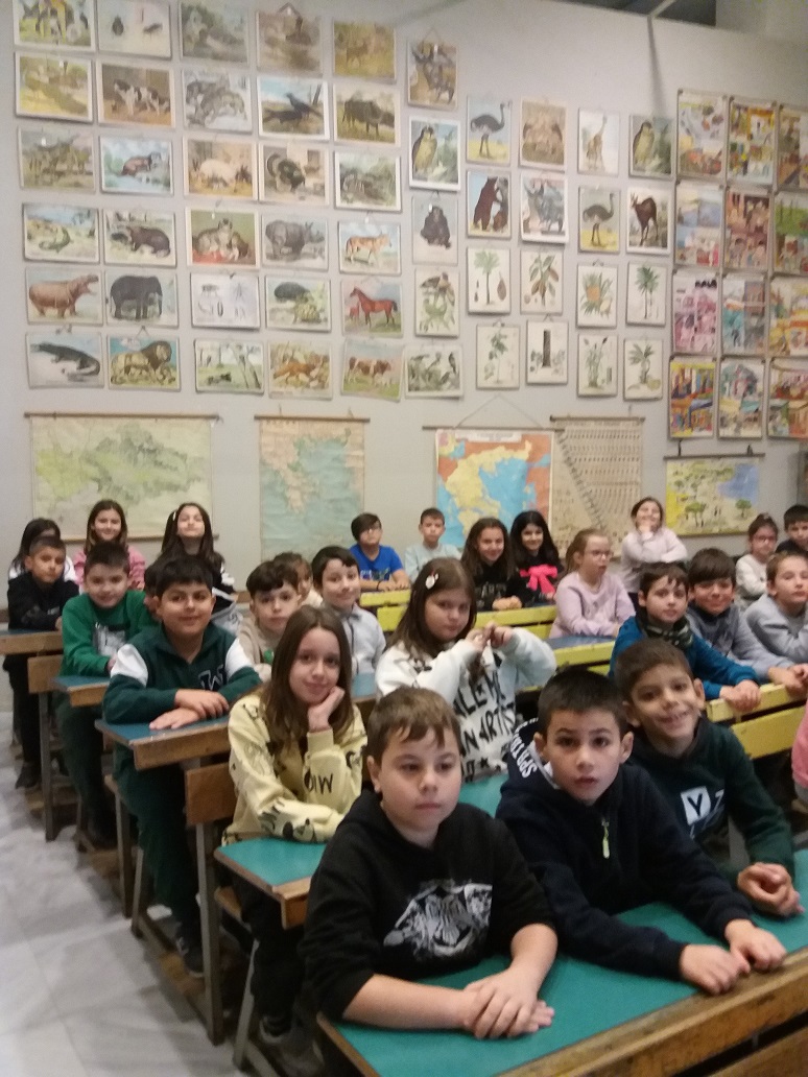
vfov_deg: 63.4
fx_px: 871
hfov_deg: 49.7
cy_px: 538
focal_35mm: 28
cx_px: 404
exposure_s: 1/17
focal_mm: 3.7
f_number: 1.9
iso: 320
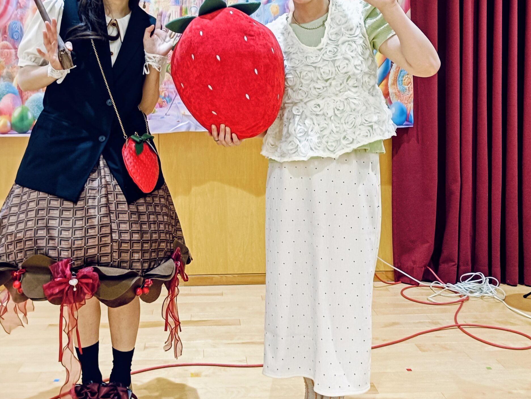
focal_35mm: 41
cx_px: 227
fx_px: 629
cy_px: 134
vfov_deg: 34.8
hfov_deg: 45.6
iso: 640
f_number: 1.7
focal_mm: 4.7
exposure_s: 1/60
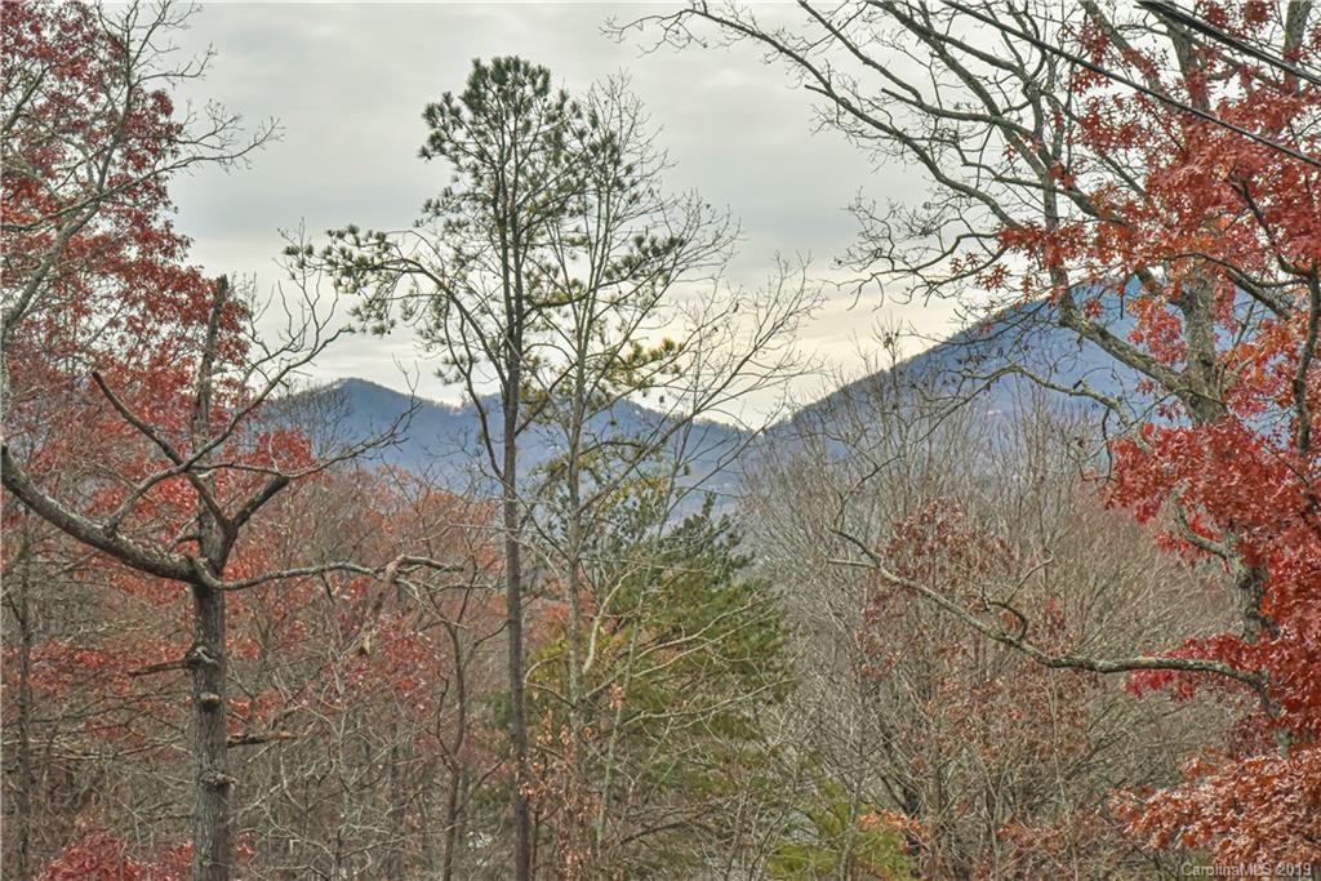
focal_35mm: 78
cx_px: 660
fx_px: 2862
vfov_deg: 17.5
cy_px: 440
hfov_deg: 26.0
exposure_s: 1/1000
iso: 4000
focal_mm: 78
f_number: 16
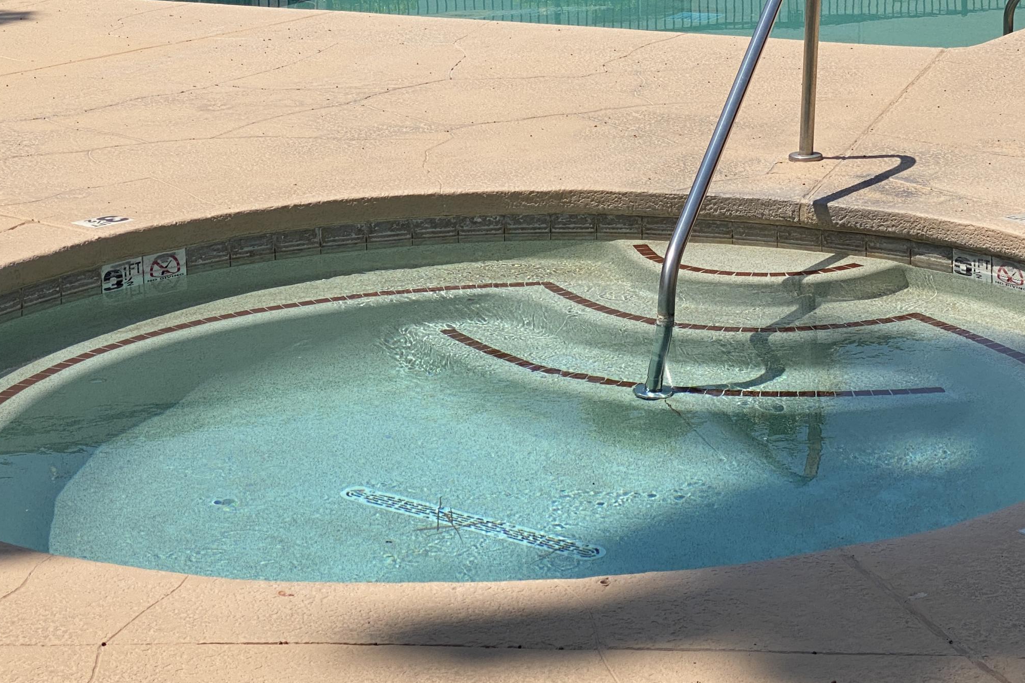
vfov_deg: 16.8
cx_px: 591
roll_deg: +0.8
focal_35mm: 81
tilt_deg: -12.1
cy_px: 190
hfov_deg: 25.0
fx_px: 2306
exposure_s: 1/2398
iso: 20
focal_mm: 6
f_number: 2
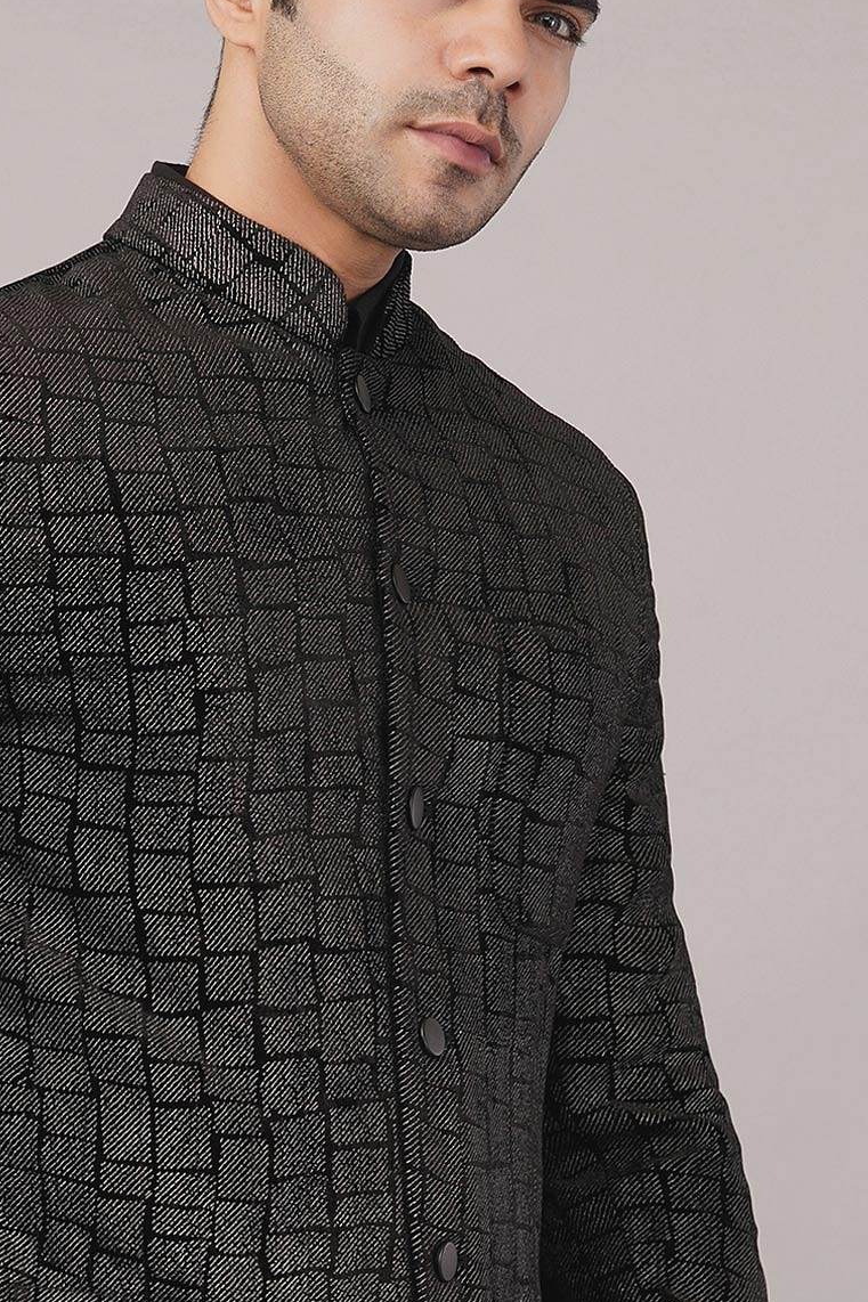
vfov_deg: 15.3
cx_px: 227
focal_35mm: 134
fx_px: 4847
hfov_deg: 10.2
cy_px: 894
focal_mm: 68
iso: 125
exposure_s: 1/100
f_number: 9
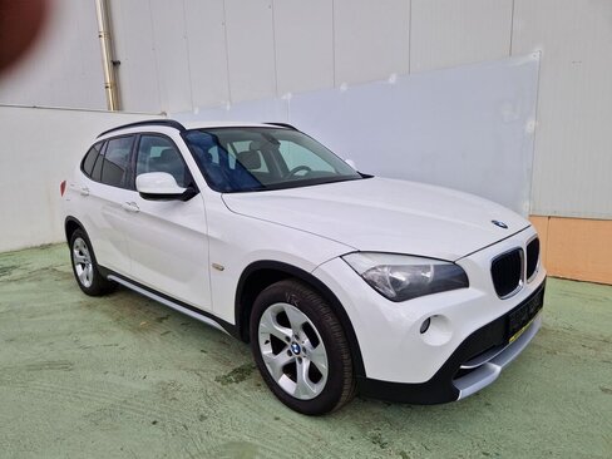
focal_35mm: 23
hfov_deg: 73.9
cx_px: 306
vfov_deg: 58.9
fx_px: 407
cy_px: 230
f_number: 1.8
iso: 50
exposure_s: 1/2144
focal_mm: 5.4
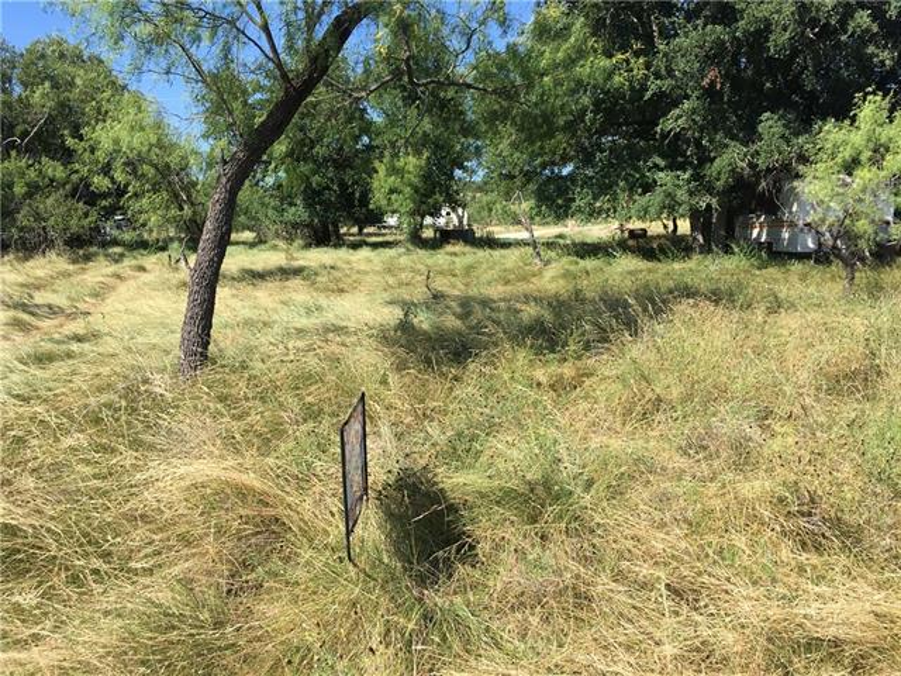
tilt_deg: -7.5
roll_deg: +0.6
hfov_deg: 61.7
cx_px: 450
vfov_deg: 48.2
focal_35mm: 29
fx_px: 755
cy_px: 338
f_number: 2.2
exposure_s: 1/693
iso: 25
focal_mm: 4.15
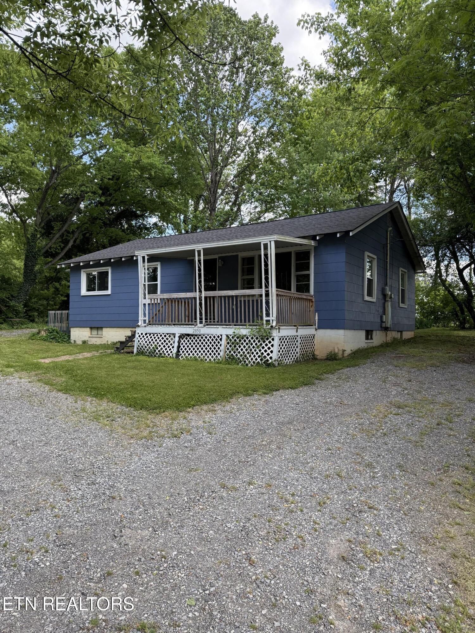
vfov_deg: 71.6
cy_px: 316
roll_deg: -0.4
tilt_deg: +2.1
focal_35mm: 24
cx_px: 238
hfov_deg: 56.8
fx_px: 439
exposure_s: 1/765
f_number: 1.78
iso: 100
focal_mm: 6.76
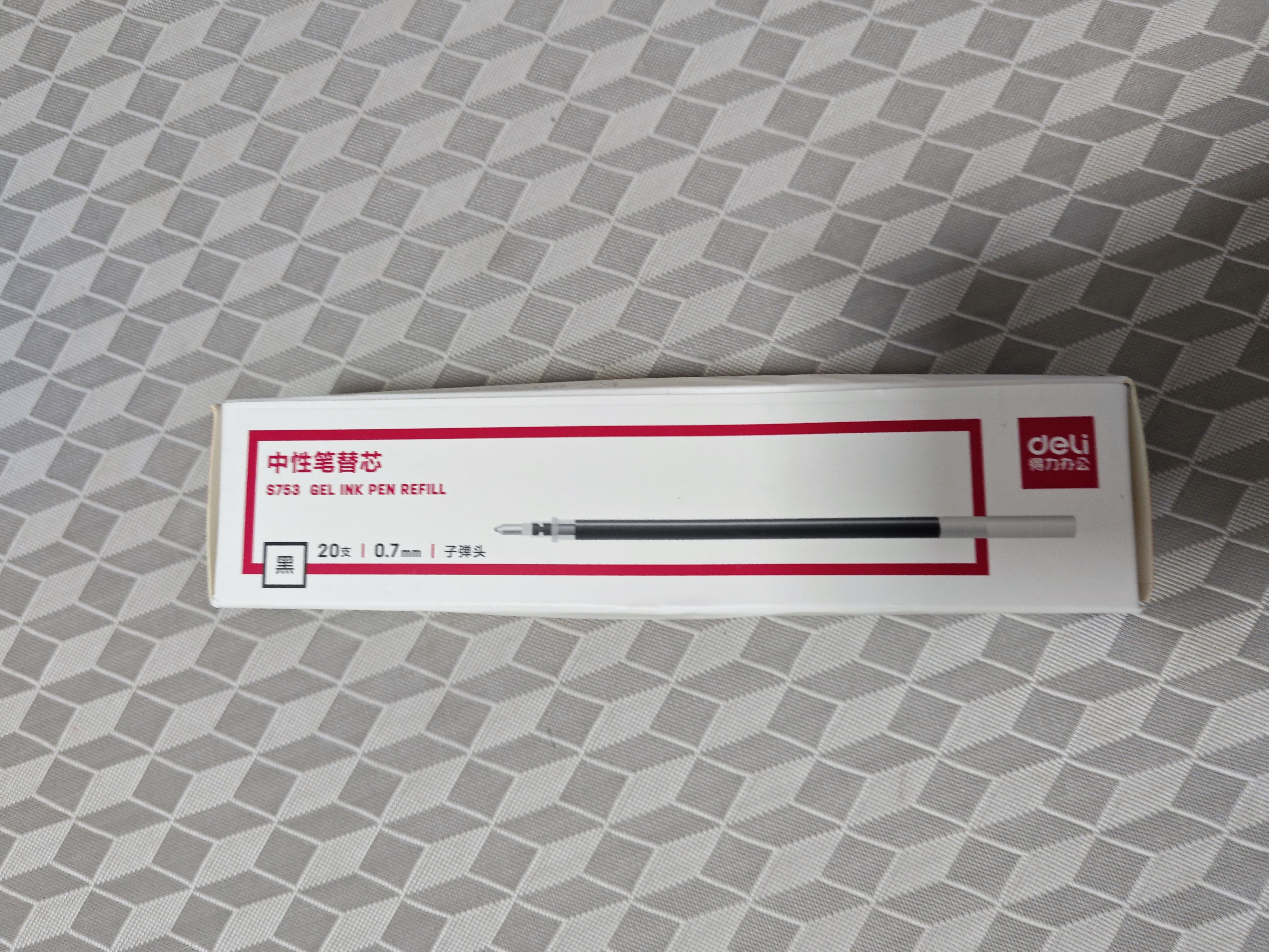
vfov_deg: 56.8
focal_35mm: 24
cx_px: 651
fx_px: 880
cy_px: 495
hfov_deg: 71.6
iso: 640
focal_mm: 5.43
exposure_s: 1/50
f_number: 1.8
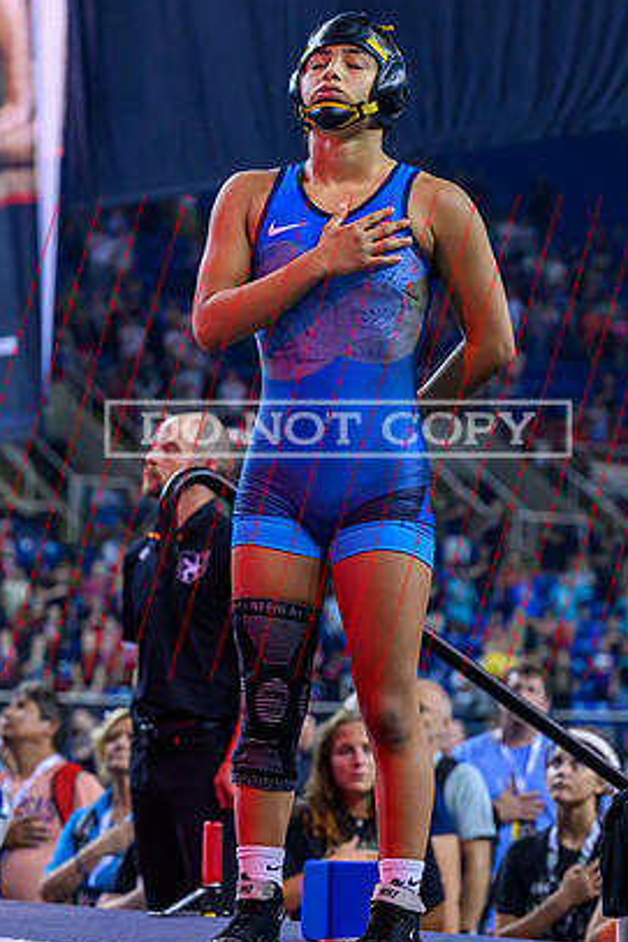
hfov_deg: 9.5
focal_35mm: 145
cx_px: 341
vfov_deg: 14.1
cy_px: 316
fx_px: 3797
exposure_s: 1/640
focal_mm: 70
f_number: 3.5
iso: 3200
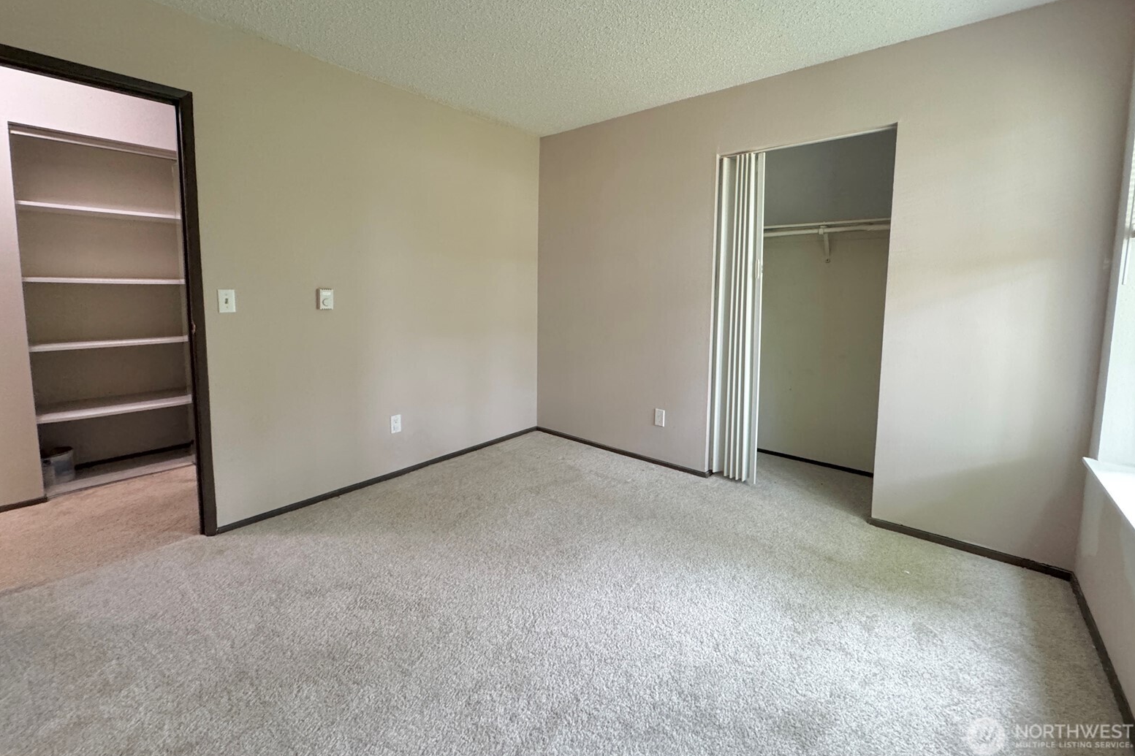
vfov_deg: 76.9
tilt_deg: -5.3
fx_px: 473
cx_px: 571
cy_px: 327
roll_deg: +0.0
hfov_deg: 100.4
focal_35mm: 15
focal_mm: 2.22
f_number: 2.2
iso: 500
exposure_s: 1/60
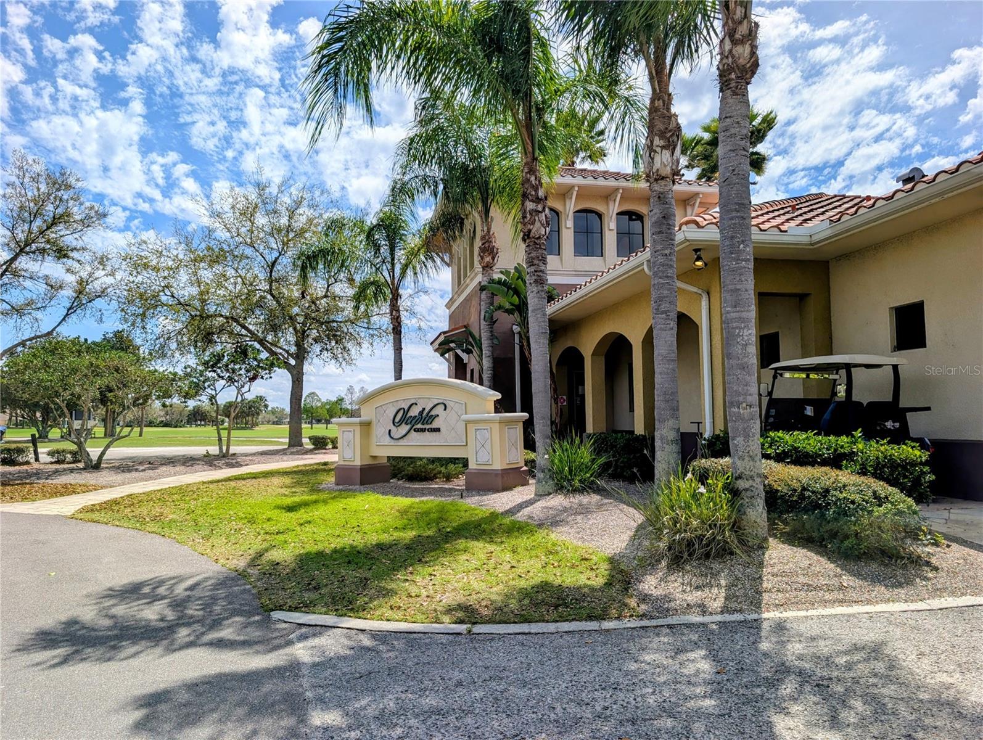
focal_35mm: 24
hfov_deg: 71.5
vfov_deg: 56.9
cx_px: 492
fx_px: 682
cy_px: 370
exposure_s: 1/2370
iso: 22
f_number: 1.68
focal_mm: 6.9
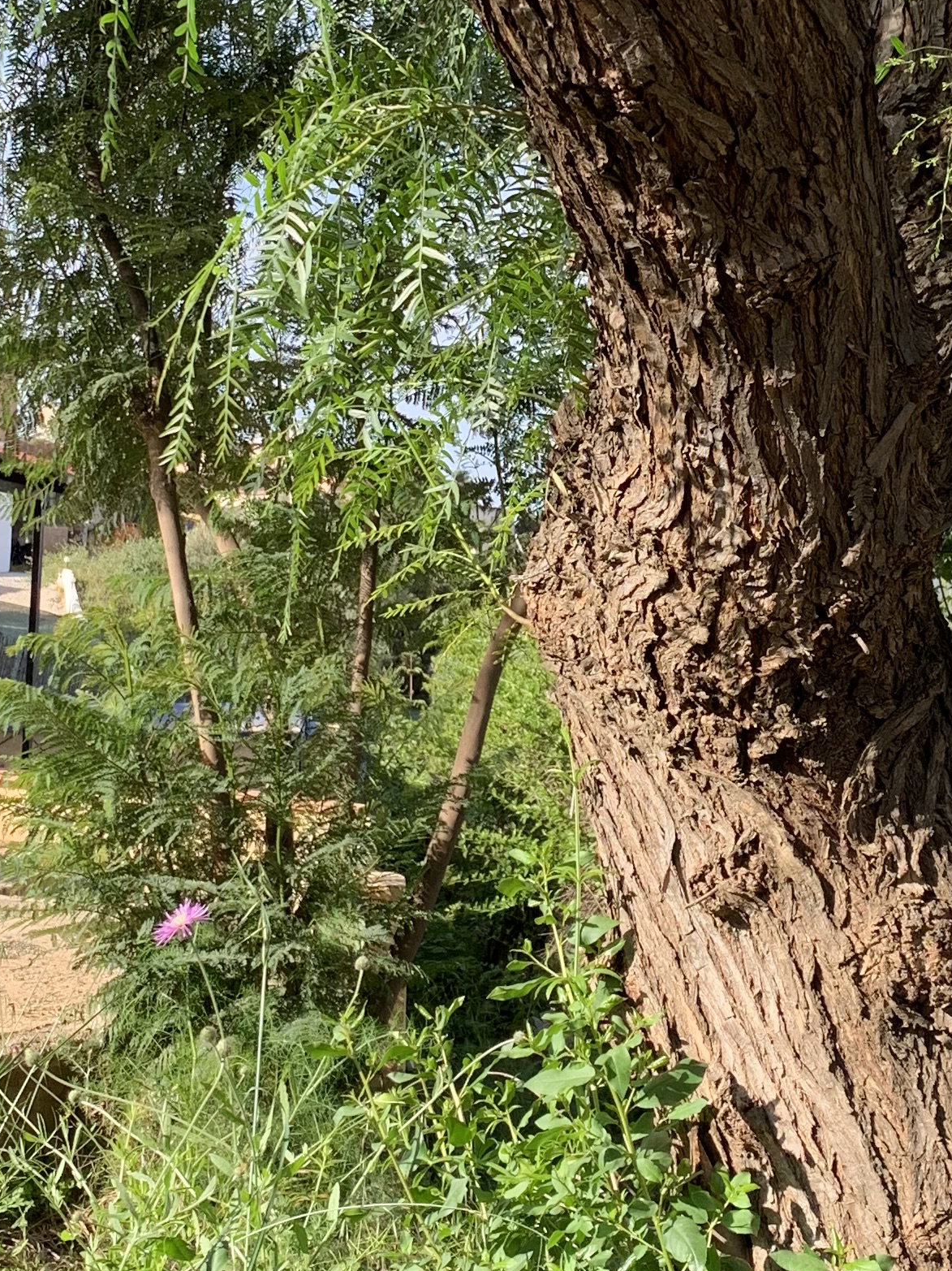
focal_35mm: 67
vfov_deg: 28.8
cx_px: 527
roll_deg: -1.4
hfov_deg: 21.9
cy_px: 436
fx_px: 2458
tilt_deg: +5.0
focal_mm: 4.25
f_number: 1.8
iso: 25
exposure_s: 1/500
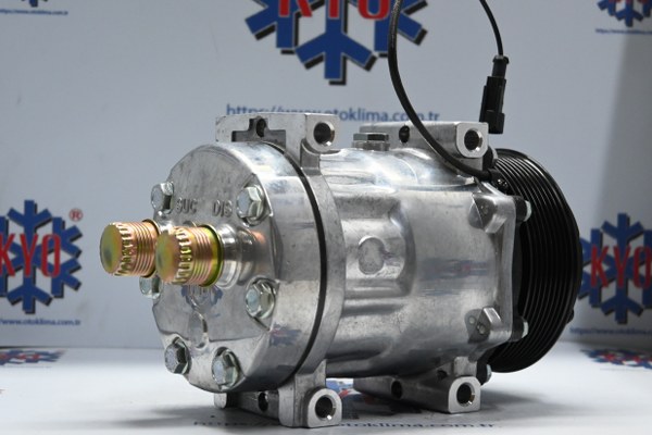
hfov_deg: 27.0
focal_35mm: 75
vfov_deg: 18.2
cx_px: 326
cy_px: 218
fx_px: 1358
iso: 2000
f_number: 6.3
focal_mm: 50
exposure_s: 1/80
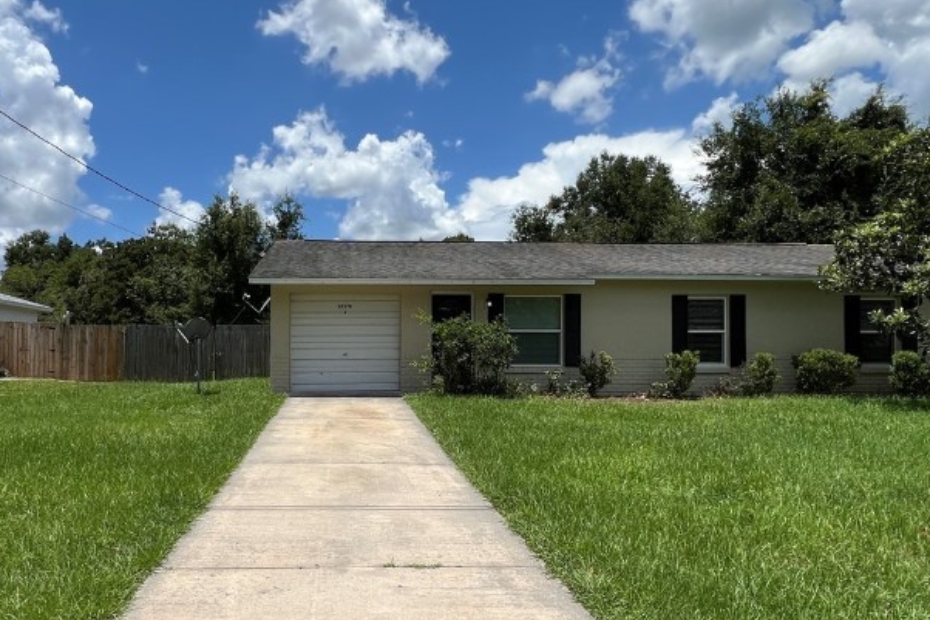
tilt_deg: +1.8
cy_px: 365
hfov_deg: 75.2
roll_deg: +1.5
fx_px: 594
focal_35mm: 23
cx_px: 366
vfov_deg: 54.8
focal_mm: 1.57
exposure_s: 1/2481
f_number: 1.8
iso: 32
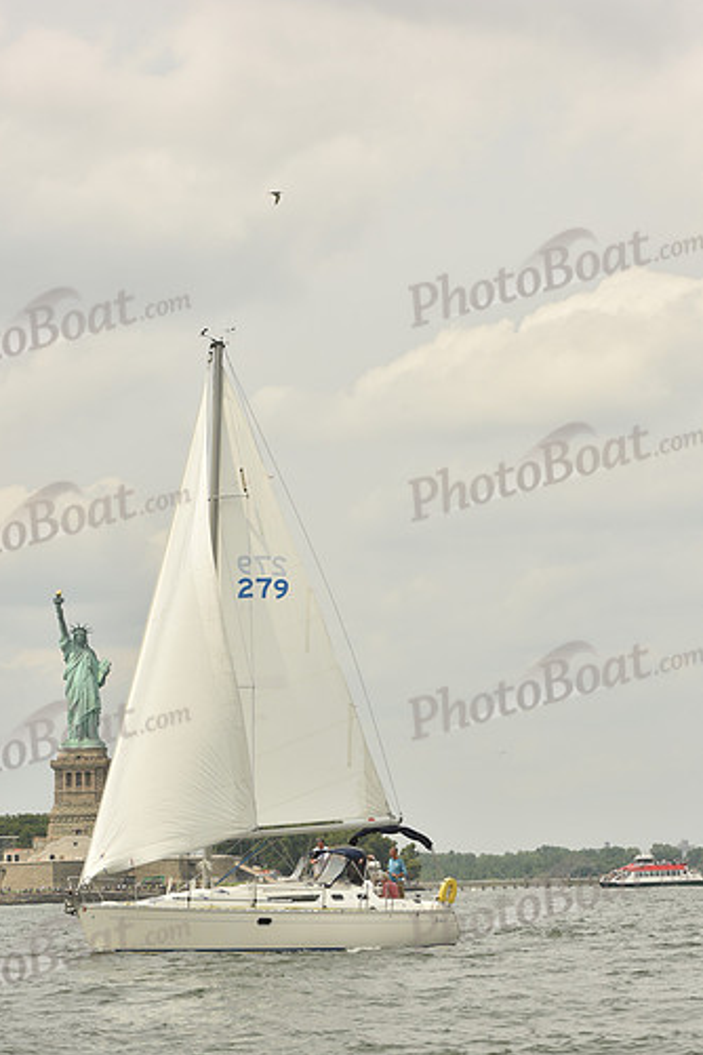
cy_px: 606
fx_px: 3222
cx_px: 300
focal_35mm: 110
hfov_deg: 12.4
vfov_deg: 18.6
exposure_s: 1/640
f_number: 11
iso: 250
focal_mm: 95
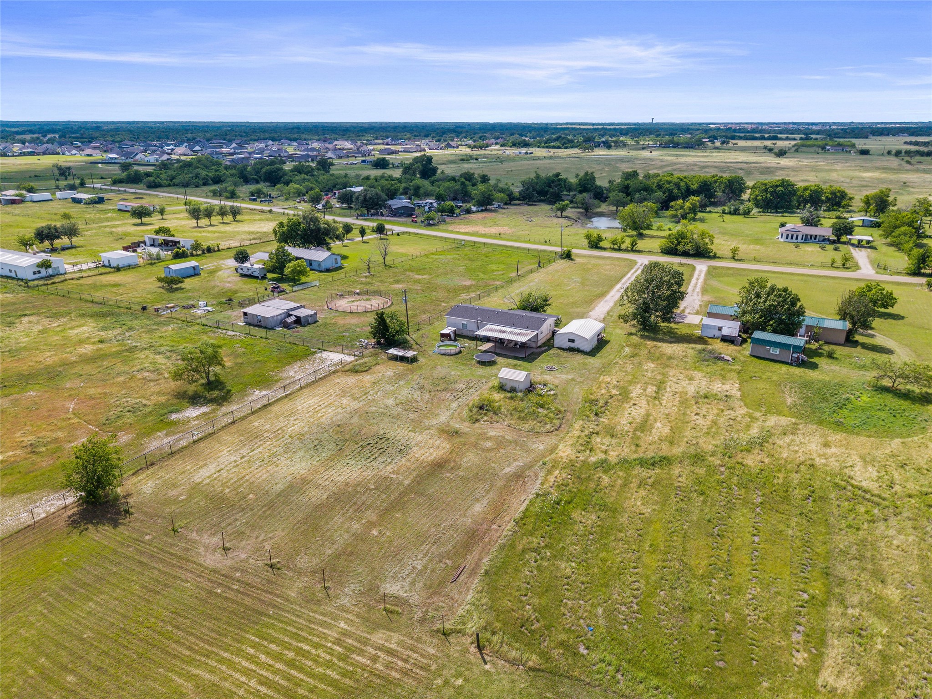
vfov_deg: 56.8
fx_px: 646
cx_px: 466
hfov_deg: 71.6
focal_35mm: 24
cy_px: 350
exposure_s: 1/3000
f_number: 1.8
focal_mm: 8.67
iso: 100
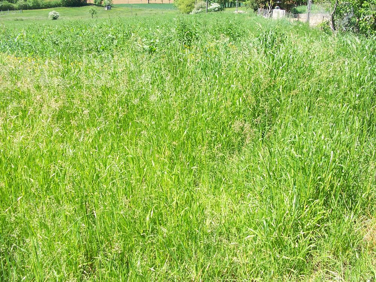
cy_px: 141
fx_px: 380
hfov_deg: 52.6
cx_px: 188
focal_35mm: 35
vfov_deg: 40.7
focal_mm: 6
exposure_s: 1/500
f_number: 2.8
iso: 80
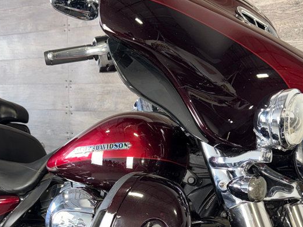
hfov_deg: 40.4
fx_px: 411
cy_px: 185
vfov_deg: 30.1
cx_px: 130
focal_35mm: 47
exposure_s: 1/16
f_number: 1.78
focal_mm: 6.76
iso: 64
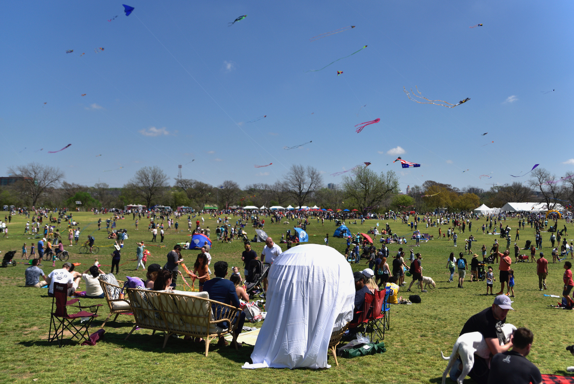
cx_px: 287
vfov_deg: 46.5
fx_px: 447
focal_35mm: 28
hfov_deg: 65.4
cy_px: 192
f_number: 3.5
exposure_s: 1/2500
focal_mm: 28
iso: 100
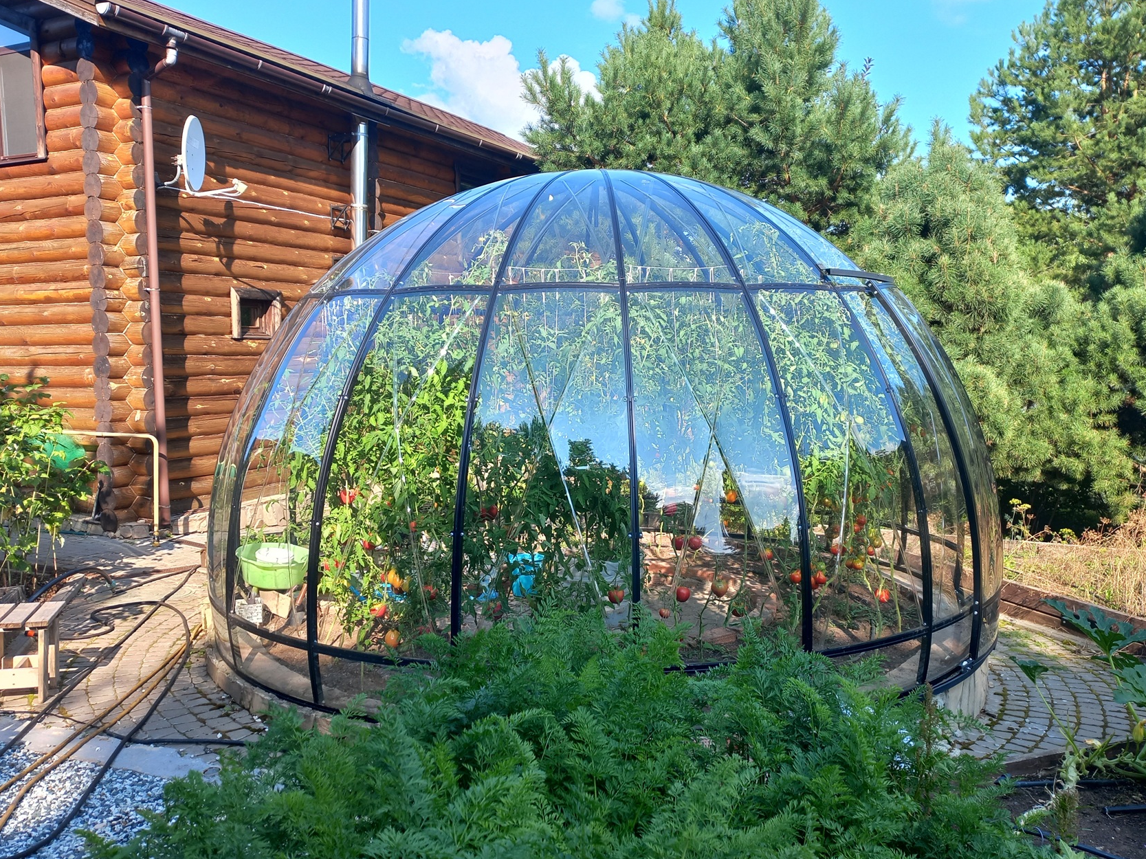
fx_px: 993
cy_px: 430
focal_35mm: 30
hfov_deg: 59.9
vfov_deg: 46.8
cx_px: 602
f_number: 1.8
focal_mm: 4.6
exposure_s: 1/179
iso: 25
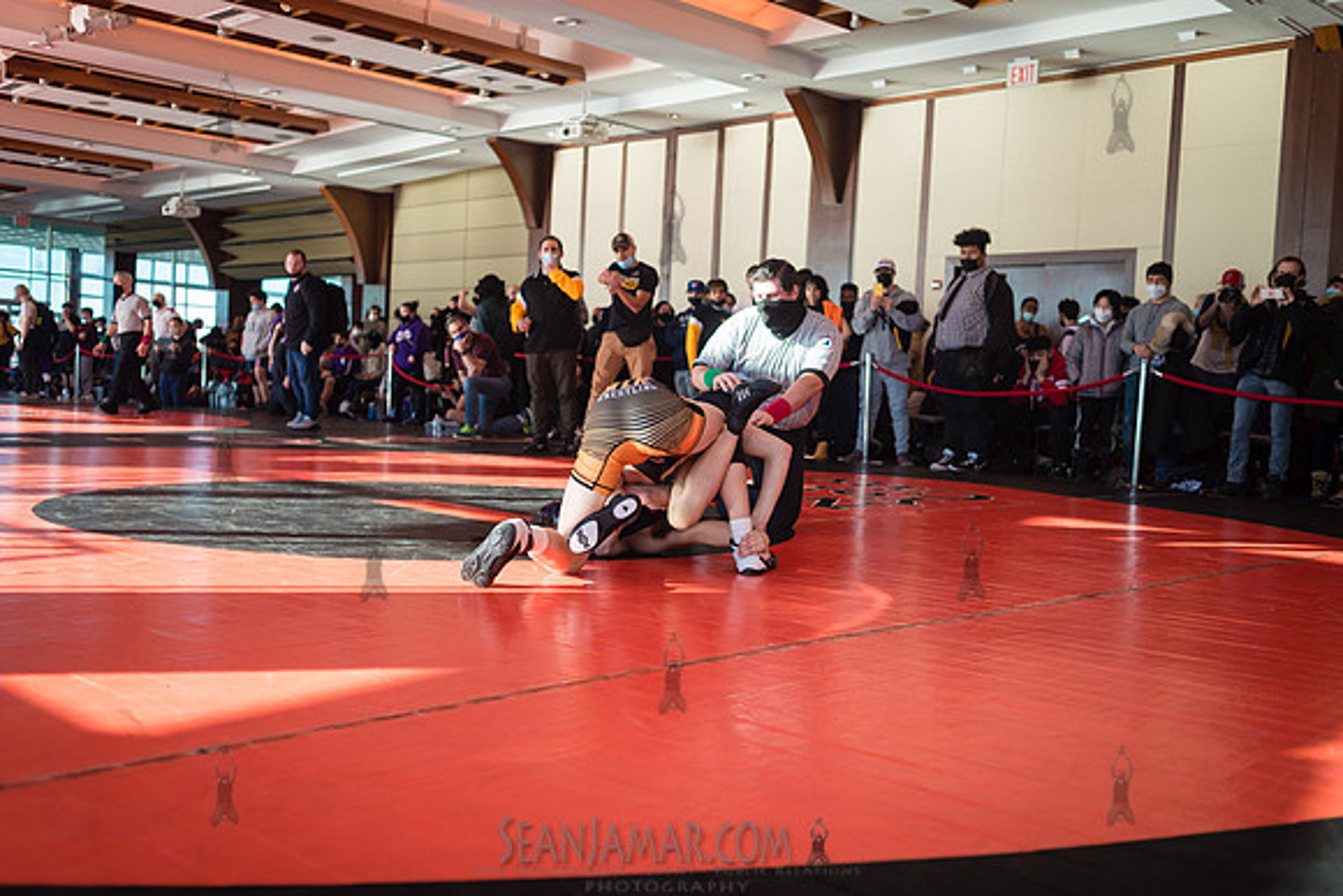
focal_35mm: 35
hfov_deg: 54.4
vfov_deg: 37.9
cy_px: 448
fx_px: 1306
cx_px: 672
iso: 400
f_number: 3.5
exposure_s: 1/400
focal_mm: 35
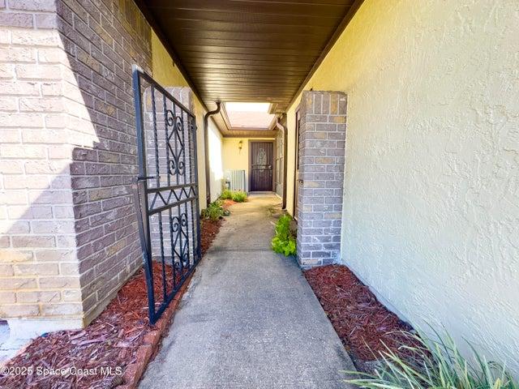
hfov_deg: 102.1
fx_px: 210
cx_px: 260
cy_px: 194
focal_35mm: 14
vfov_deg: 85.7
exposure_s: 1/170
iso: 40
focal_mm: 2.22
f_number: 2.2
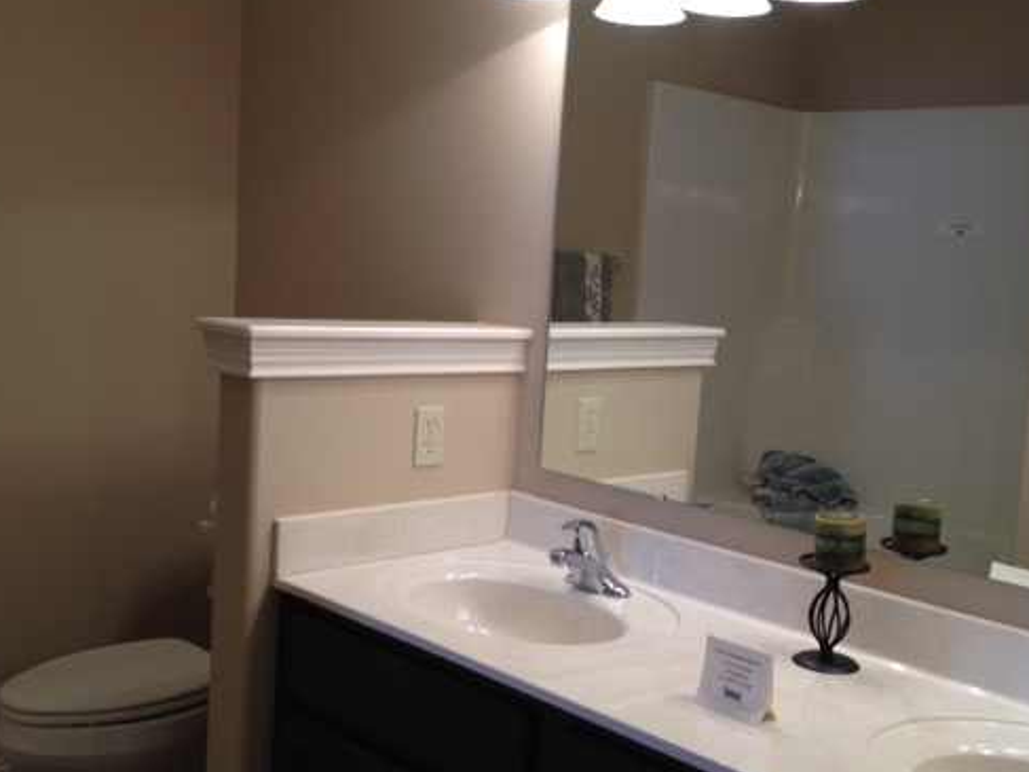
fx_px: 1367
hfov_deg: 41.2
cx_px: 579
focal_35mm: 46
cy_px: 417
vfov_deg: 31.5
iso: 50
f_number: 2.4
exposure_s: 1/40
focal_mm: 4.28
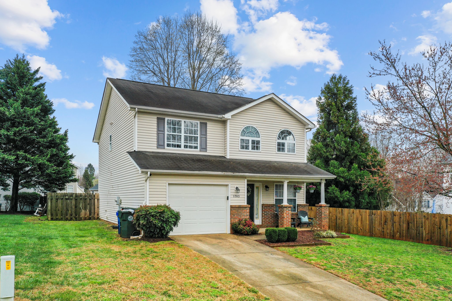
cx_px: 226
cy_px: 150
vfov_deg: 46.4
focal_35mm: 28
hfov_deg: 65.5
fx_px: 352
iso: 100
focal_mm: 10.26
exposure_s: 1/240
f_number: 5
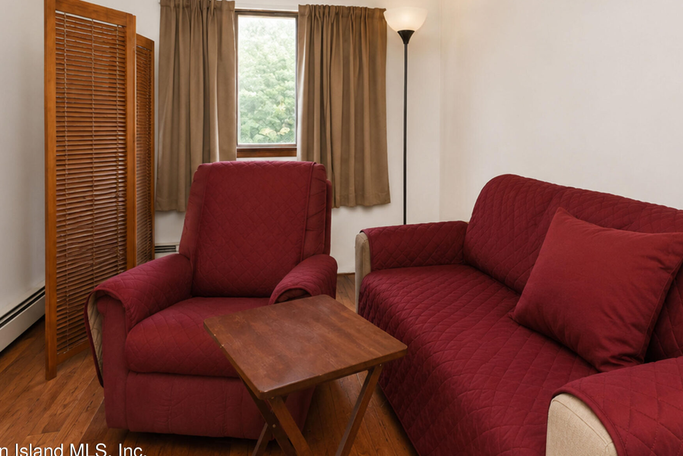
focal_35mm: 22
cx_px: 394
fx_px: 417
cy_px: 147
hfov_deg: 78.0
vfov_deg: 55.9
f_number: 7.1
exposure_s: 1/60
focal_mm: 10
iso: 2000
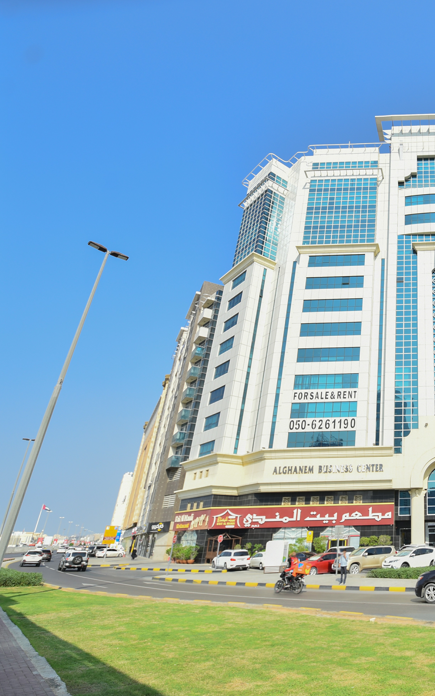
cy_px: 343
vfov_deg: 79.6
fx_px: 417
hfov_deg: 45.9
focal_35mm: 22
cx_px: 439
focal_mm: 14
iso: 160
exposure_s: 1/1000
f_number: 3.5
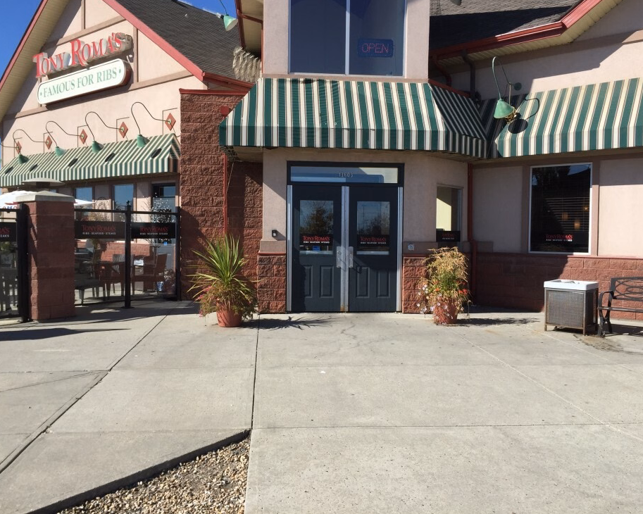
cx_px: 320
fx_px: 590
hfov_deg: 57.2
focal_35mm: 31
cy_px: 251
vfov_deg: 47.1
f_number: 2.2
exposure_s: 1/1647
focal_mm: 4.15
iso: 32
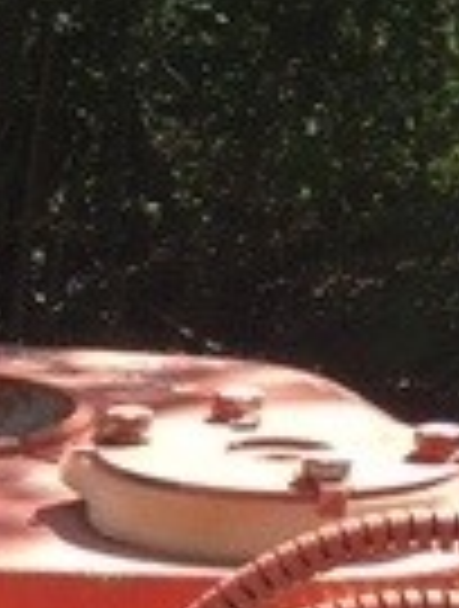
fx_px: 2411
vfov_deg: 13.3
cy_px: 977
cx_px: -279
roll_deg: -0.7
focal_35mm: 137
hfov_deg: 10.4
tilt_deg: -20.7
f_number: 2.2
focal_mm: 4.15
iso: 25
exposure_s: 1/223
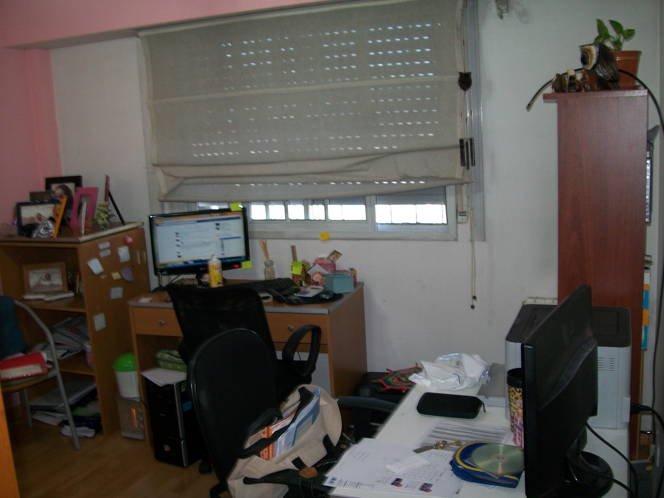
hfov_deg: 51.4
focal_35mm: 36
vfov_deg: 39.7
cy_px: 249
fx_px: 691
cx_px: 332
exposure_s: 1/30
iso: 80
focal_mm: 6
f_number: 2.7
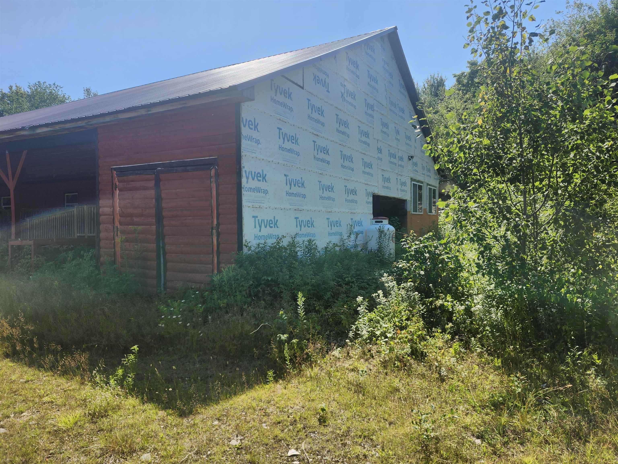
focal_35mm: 23
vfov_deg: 58.9
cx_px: 309
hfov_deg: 73.9
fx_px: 411
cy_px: 232
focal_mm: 5.54
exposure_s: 1/1354
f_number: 1.8
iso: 25
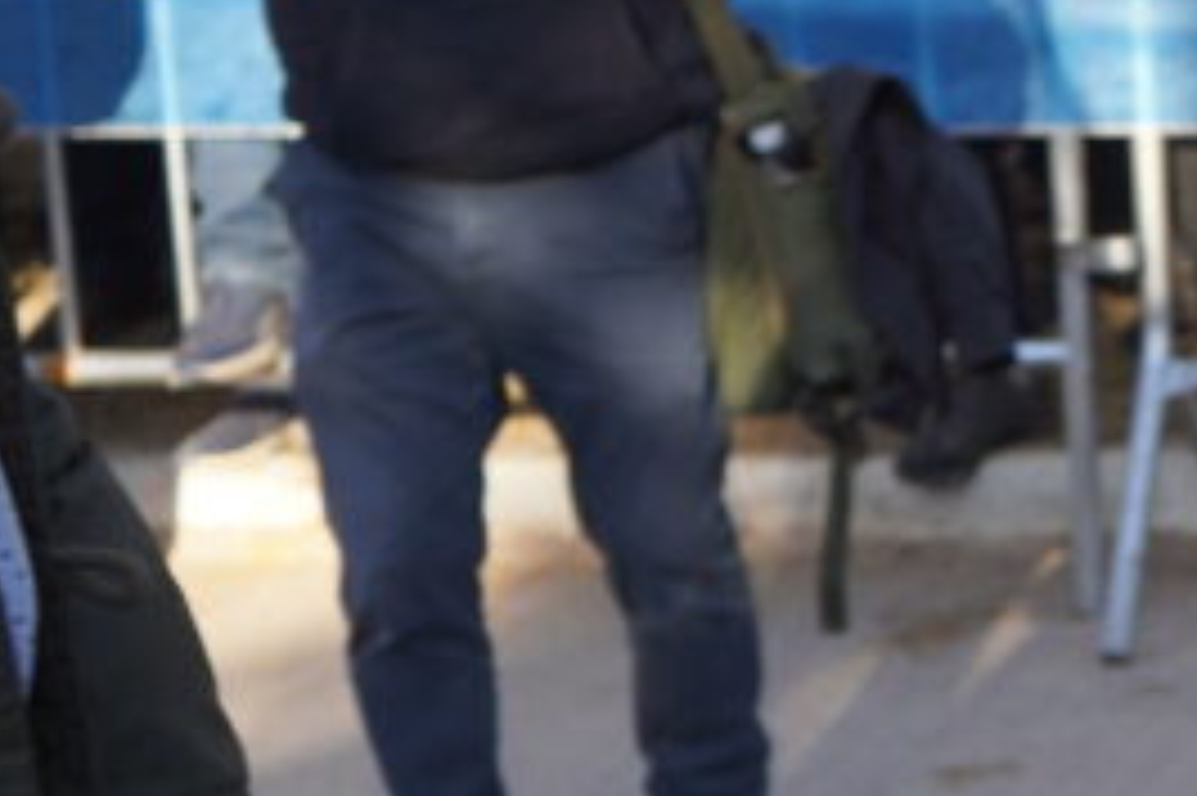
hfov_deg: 14.0
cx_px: 2124
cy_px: 70
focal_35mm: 131
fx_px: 4353
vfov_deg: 10.4
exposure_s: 1/250
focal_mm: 34
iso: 100
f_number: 4
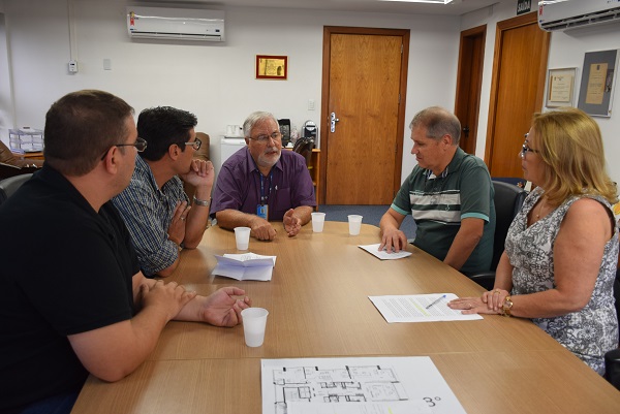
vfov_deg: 43.7
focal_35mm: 30
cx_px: 310
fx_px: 517
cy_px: 207
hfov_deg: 61.9
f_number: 4
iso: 640
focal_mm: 20
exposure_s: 1/60
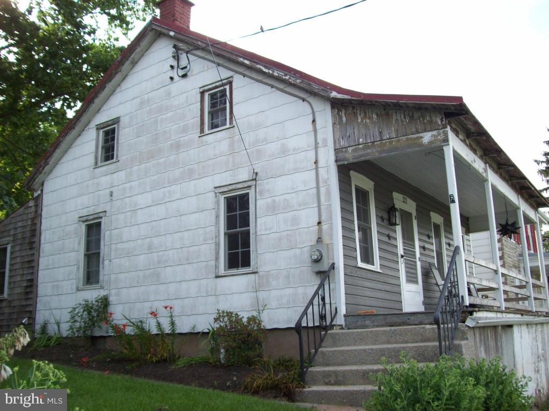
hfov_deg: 51.4
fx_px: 571
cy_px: 206
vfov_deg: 39.6
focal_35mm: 36
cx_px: 274
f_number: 2.7
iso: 80
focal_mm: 6
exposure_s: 1/388
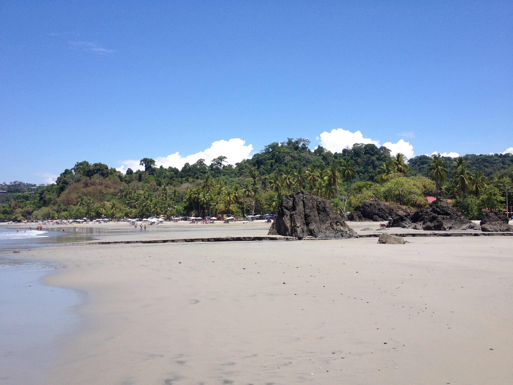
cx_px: 256
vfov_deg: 40.7
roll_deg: +0.7
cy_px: 192
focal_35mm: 35
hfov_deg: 52.6
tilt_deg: +1.4
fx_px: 519
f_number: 2.4
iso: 50
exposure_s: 1/1972
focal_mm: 4.28
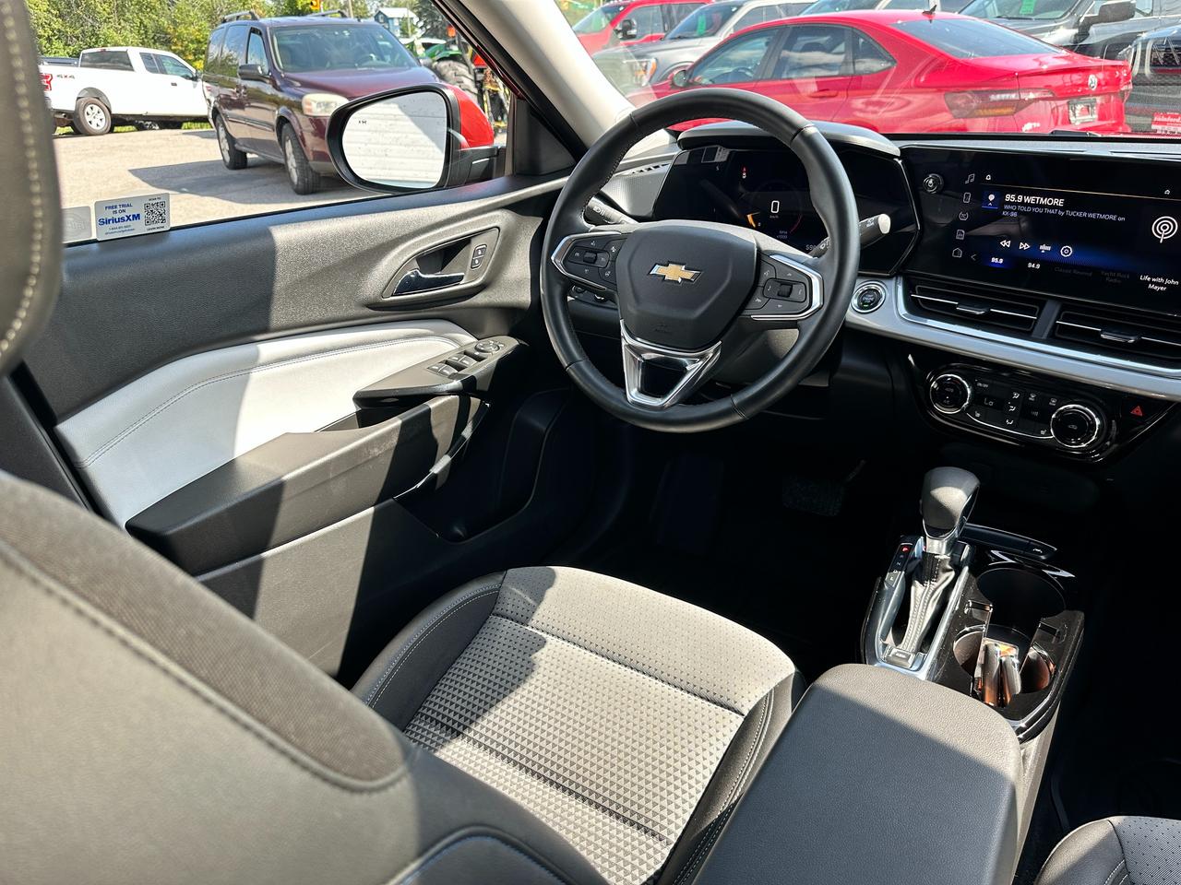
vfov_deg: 56.8
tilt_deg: -24.8
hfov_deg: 71.6
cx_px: 590
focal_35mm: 24
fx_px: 819
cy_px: 442
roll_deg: +2.7
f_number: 1.78
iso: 80
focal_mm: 6.86
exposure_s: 1/396
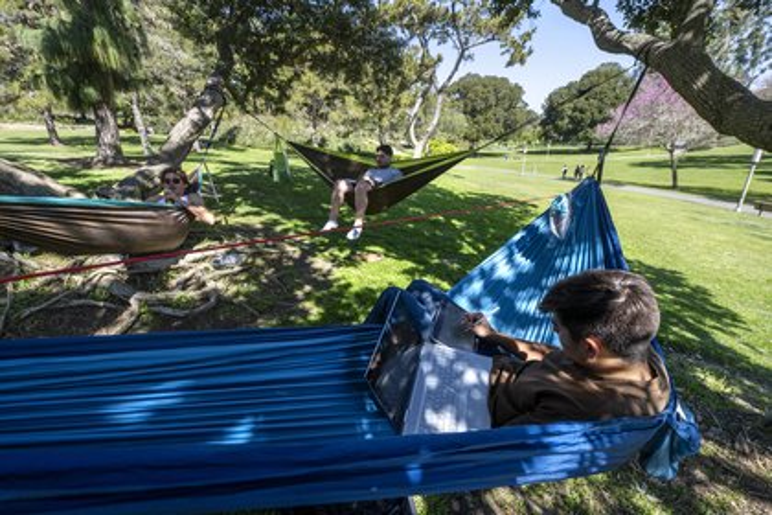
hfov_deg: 100.4
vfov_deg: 77.3
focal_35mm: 15
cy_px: 258
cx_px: 386
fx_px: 322
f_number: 10
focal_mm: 15
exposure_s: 1/320
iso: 360
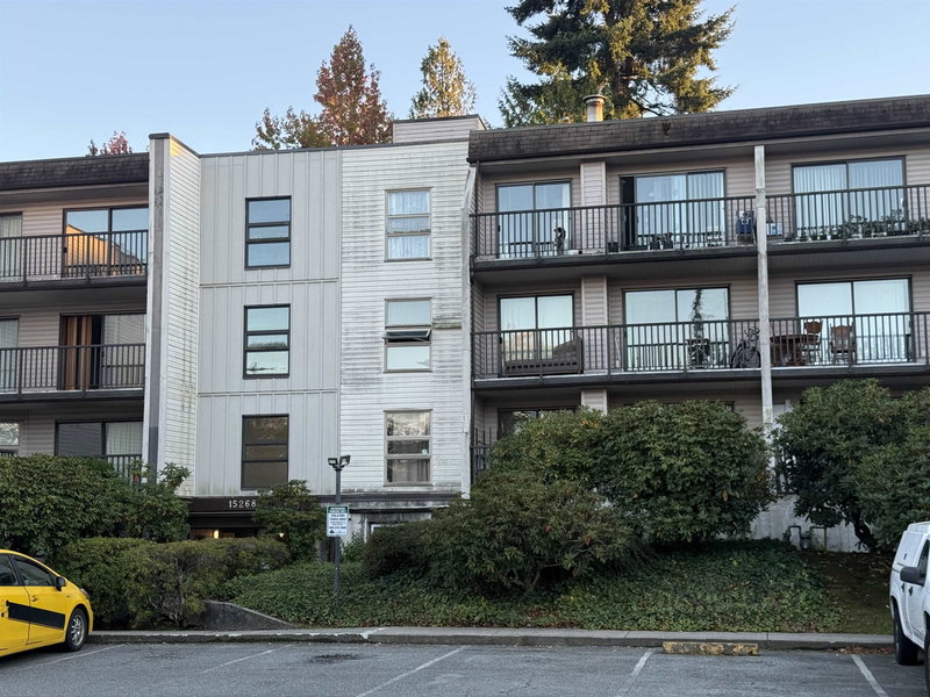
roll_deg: +0.4
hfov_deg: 39.7
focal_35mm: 48
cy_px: 348
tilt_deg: +8.5
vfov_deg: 30.3
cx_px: 465
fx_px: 1290
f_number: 1.78
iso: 100
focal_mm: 6.76
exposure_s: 1/339
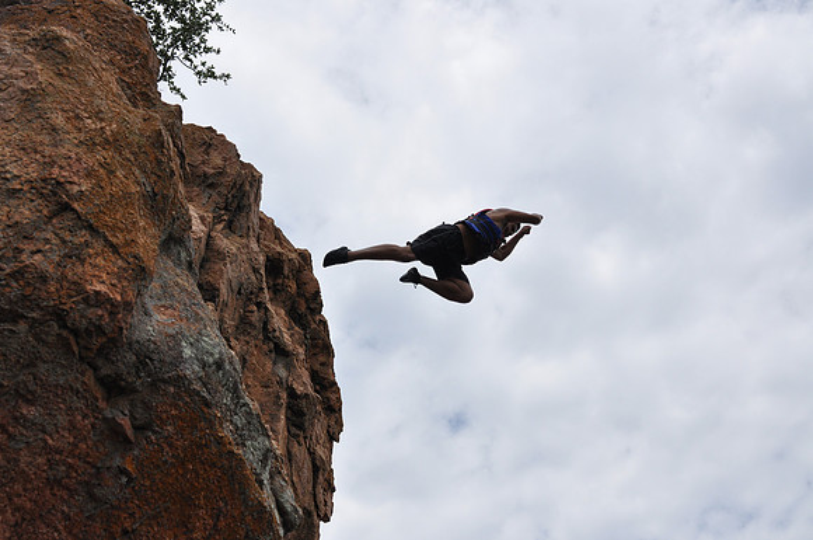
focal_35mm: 36
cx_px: 406
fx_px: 812
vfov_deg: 36.8
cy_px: 270
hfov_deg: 53.2
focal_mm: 24
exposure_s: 1/2500
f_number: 9
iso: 640
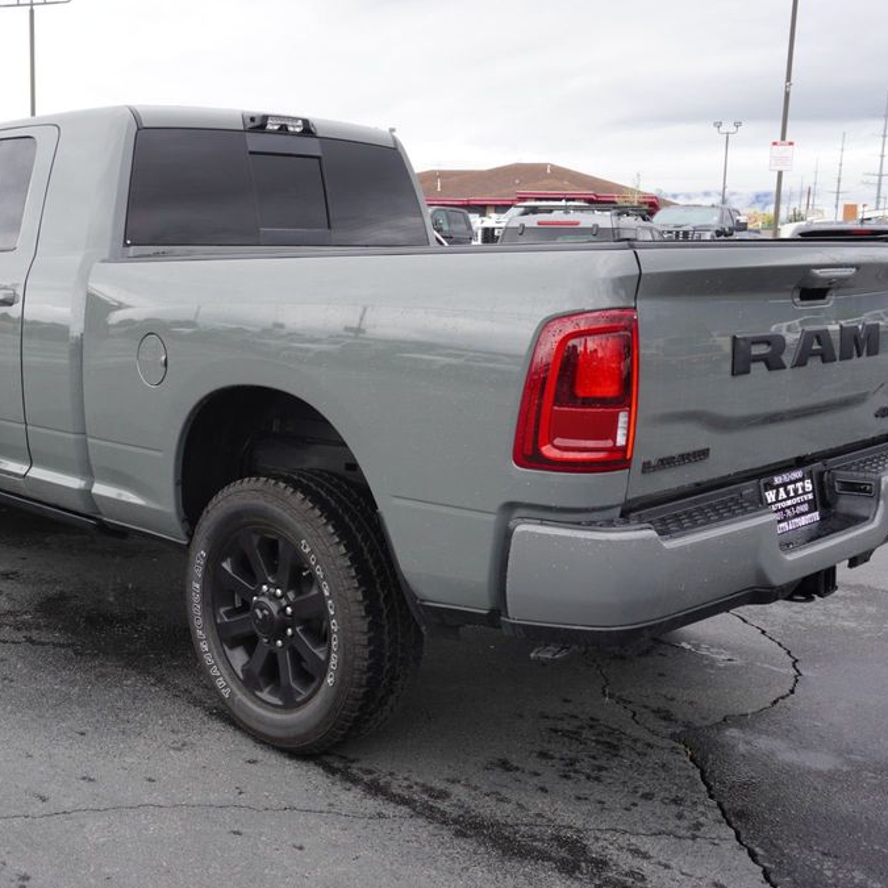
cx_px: 307
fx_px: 1180
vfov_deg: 41.3
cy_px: 442
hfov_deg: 40.8
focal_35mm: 41
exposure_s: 1/100
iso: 100
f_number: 6.3
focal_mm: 21
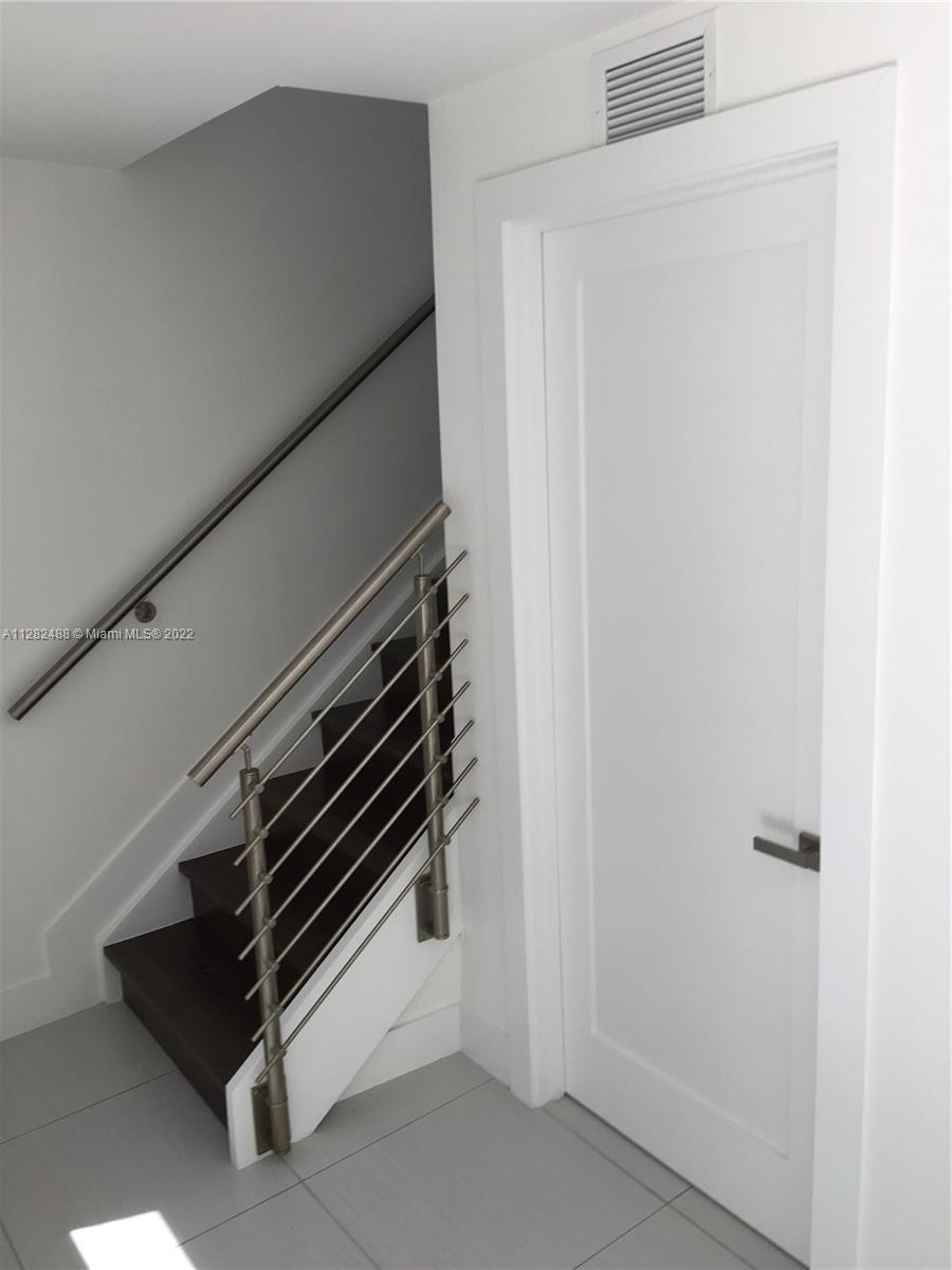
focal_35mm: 29
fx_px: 1063
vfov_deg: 61.7
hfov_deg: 48.2
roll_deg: +3.0
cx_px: 476
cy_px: 635
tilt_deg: -10.2
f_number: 2.2
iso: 25
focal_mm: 4.15
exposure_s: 1/122
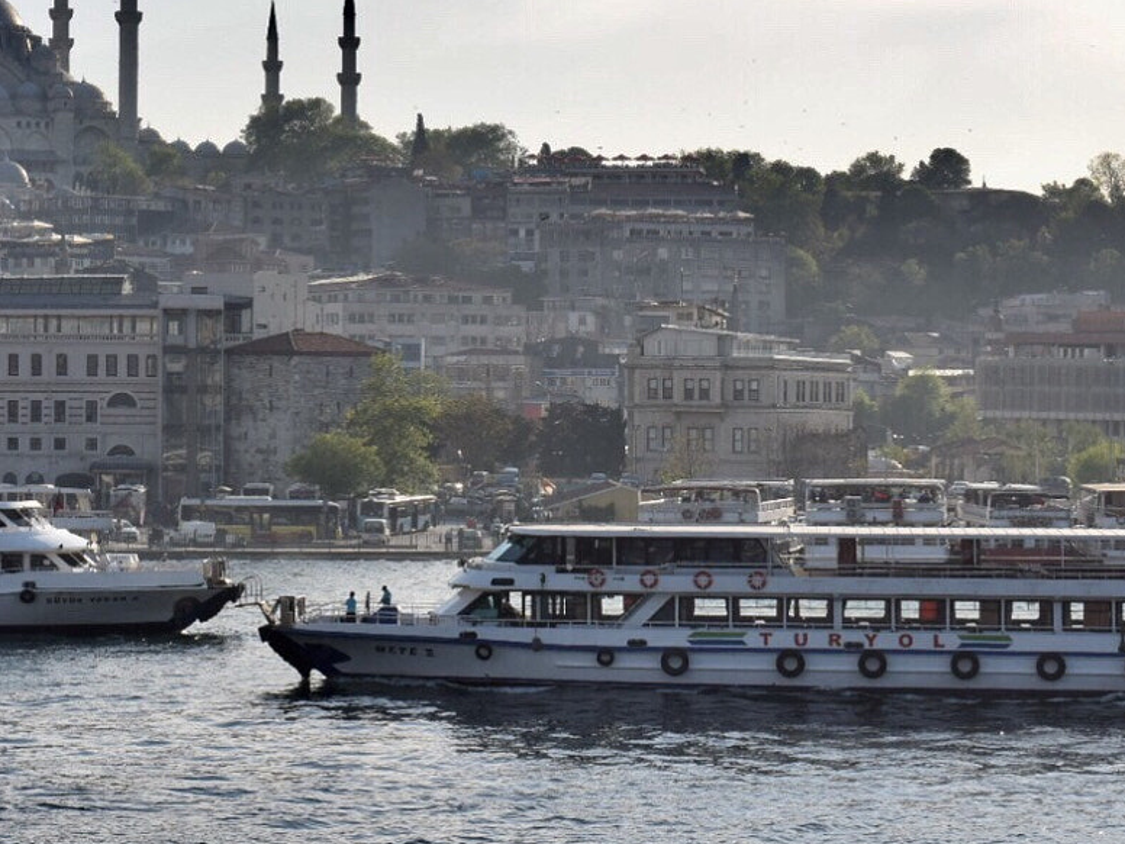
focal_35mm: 119
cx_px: 207
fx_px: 3867
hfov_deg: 16.4
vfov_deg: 12.4
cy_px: 234
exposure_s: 1/200
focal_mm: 40
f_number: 13
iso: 100
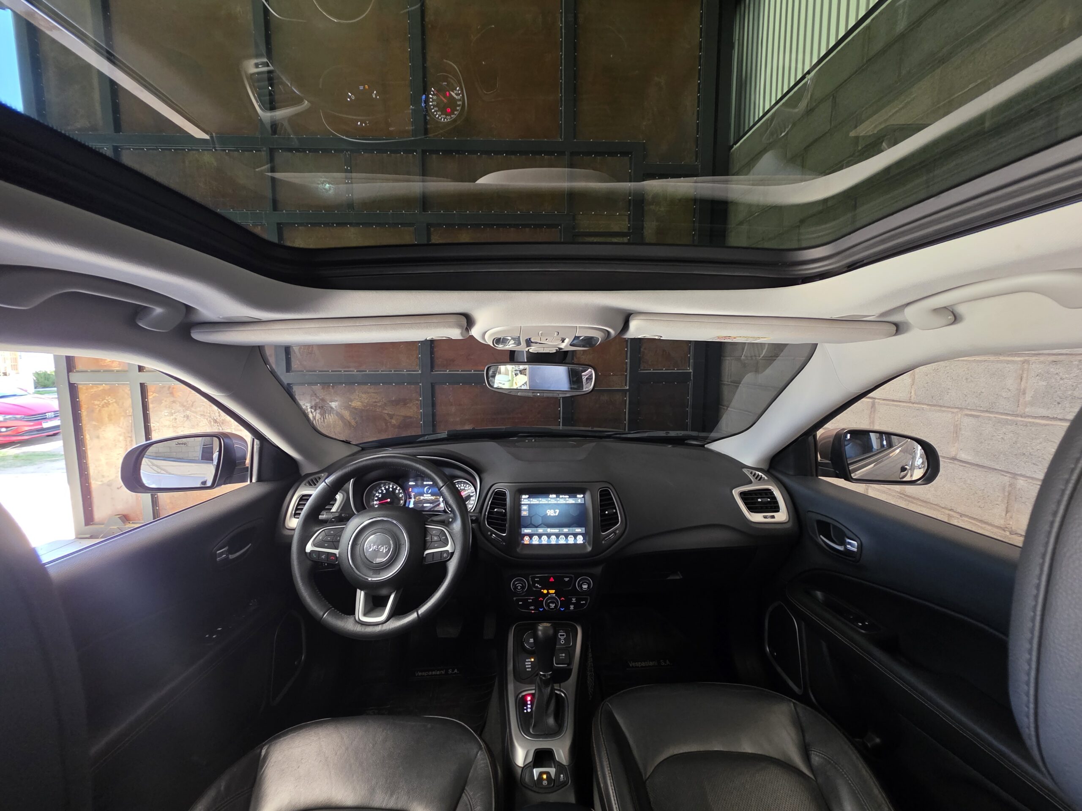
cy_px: 406
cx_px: 541
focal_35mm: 13
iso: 500
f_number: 1.9
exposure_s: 1/52.7
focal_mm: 2.2
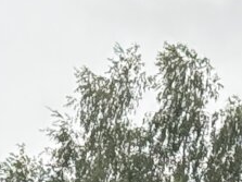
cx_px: -28
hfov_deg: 5.7
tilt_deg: +0.2
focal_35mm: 345
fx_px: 2411
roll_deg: +0.8
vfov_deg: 4.1
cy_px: 624
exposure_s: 1/641
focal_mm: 6.76
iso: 80
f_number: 1.78
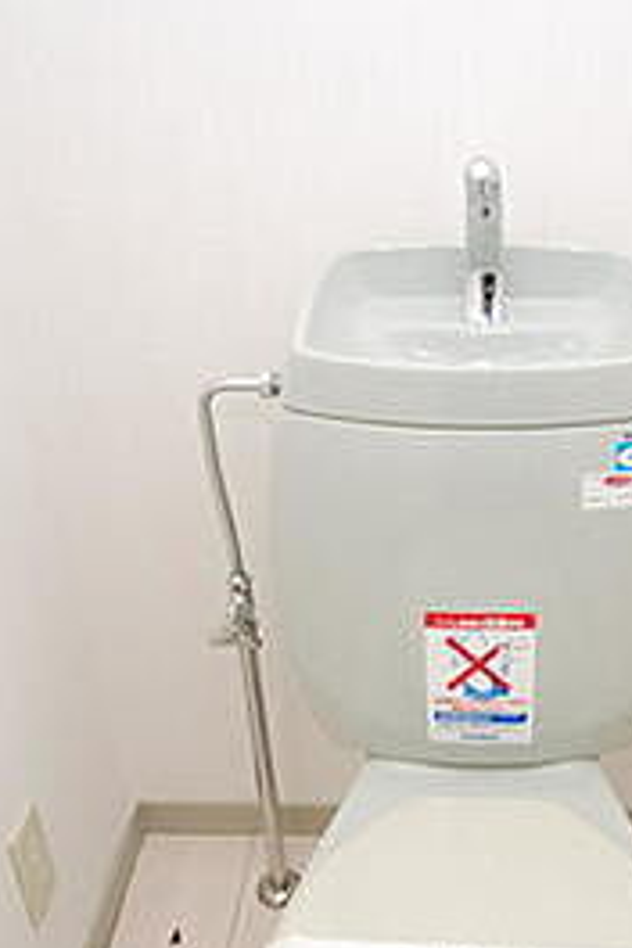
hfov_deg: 26.1
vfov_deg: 37.5
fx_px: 1343
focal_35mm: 51
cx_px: 485
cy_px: 761
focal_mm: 14
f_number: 4.8
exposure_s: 1/60
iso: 200
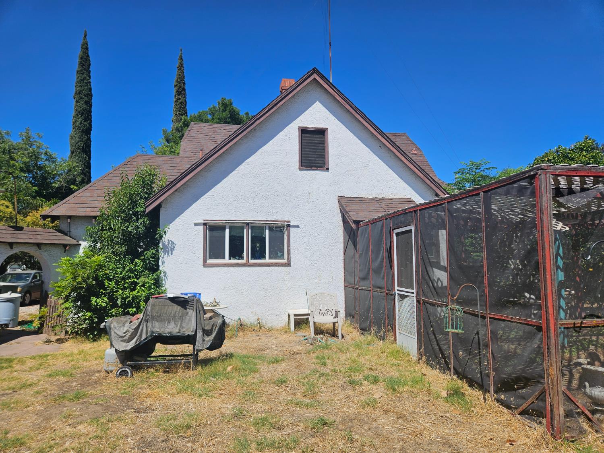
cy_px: 226
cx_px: 302
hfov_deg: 73.9
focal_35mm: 23
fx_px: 401
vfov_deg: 58.9
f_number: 1.8
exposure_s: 1/3100
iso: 25
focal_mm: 5.4
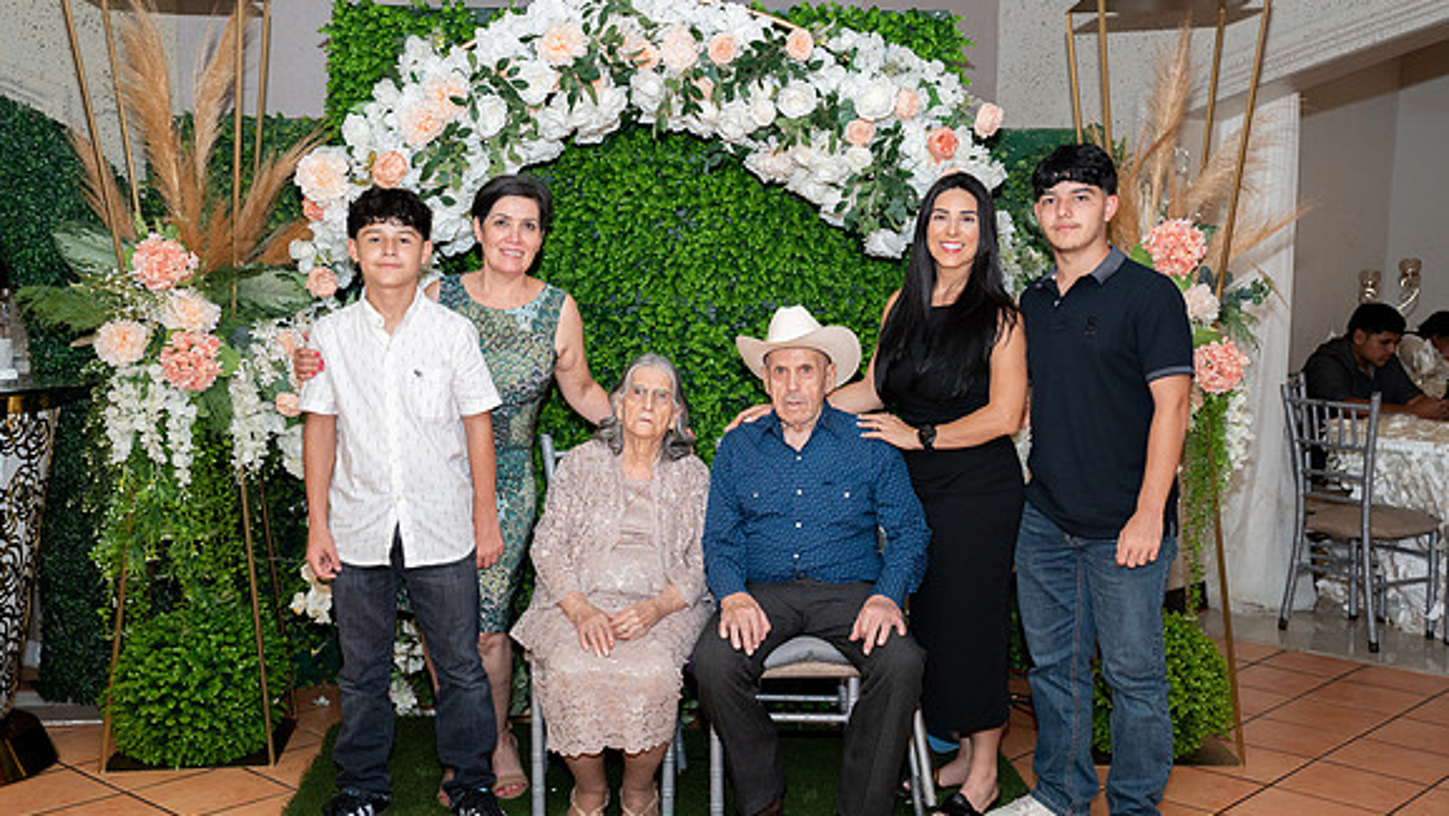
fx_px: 1576
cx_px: 723
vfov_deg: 29.0
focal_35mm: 41
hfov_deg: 49.4
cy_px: 436
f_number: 4
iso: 1000
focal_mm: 38
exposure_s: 1/250
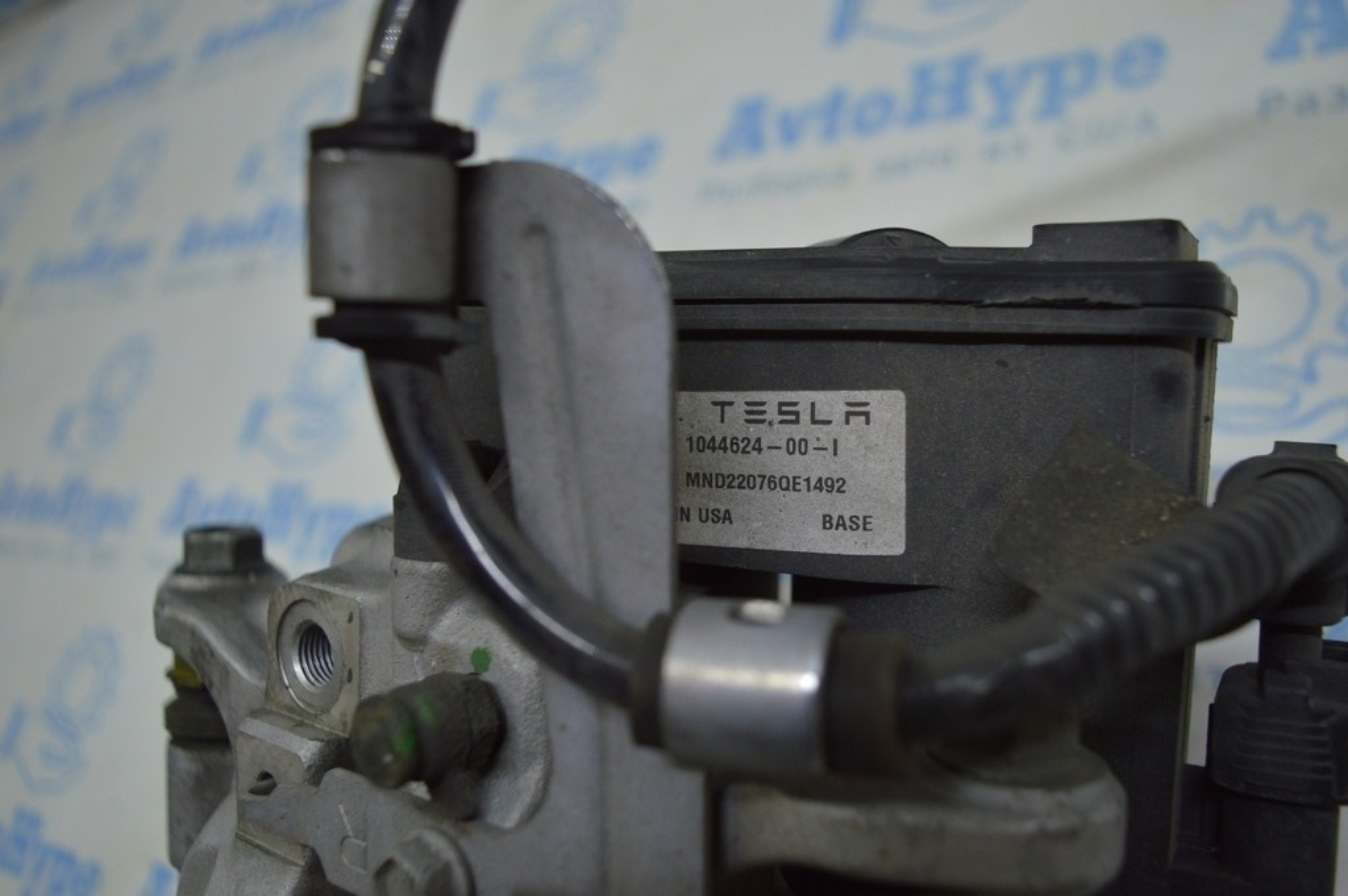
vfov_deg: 39.9
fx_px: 1235
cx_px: 674
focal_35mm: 33
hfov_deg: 57.3
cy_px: 448
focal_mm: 22
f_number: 3.8
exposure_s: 1/125
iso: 400
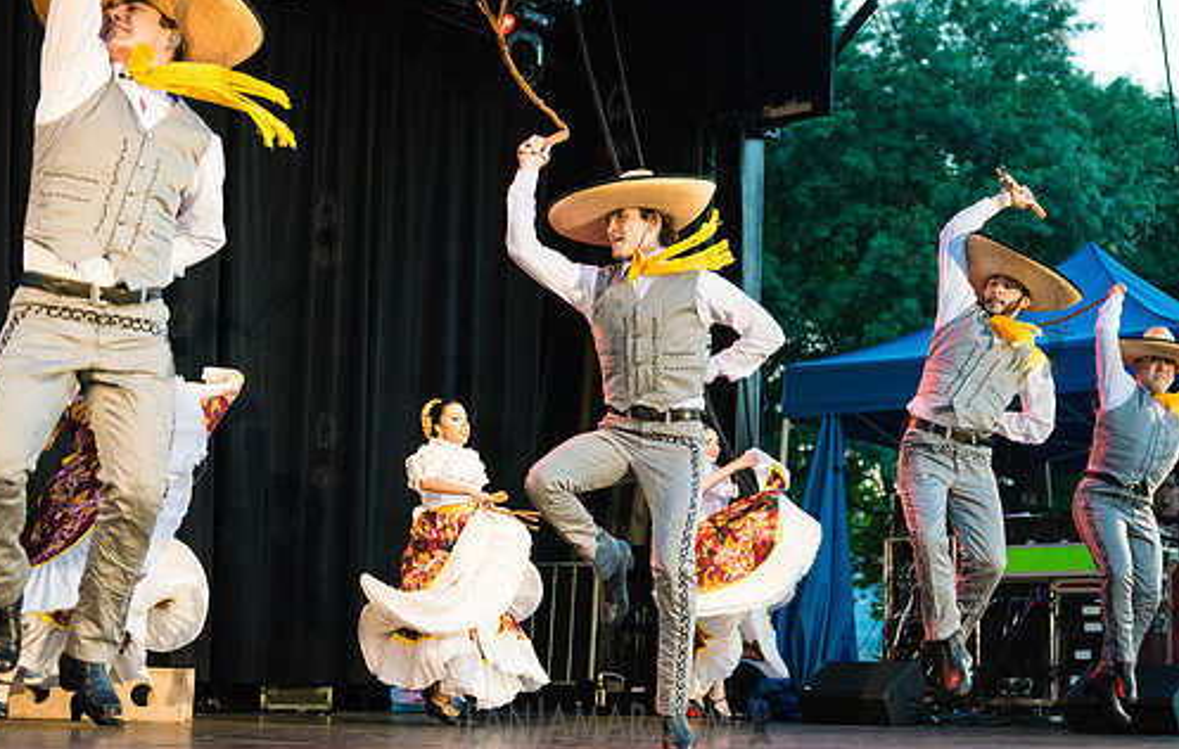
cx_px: 690
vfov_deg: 22.3
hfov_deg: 34.3
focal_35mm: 59
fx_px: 1905
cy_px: 408
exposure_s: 1/1000
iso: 4000
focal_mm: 45
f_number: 2.8
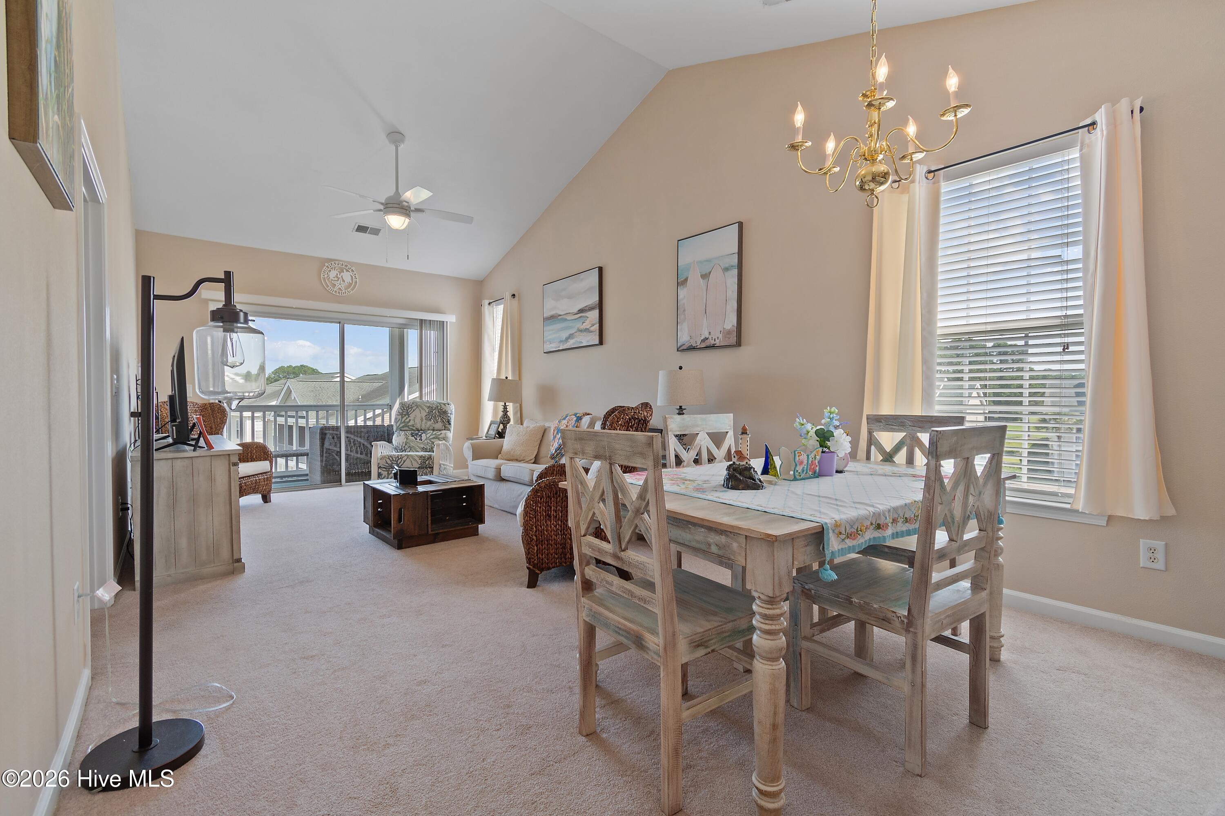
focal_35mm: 15
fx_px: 510
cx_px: 612
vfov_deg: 77.3
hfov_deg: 100.4
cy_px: 408
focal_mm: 10
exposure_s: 1/13
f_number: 4.5
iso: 100
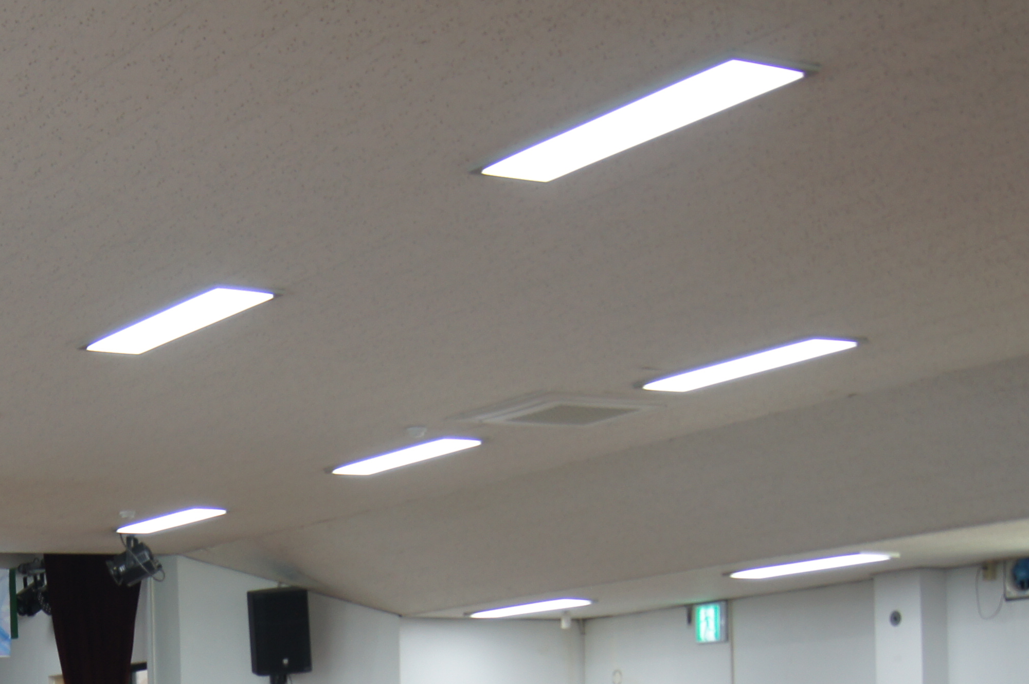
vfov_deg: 16.1
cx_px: 51
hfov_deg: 24.2
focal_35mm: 81
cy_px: 834
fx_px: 2313
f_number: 4
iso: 160
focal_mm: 22
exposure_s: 1/40
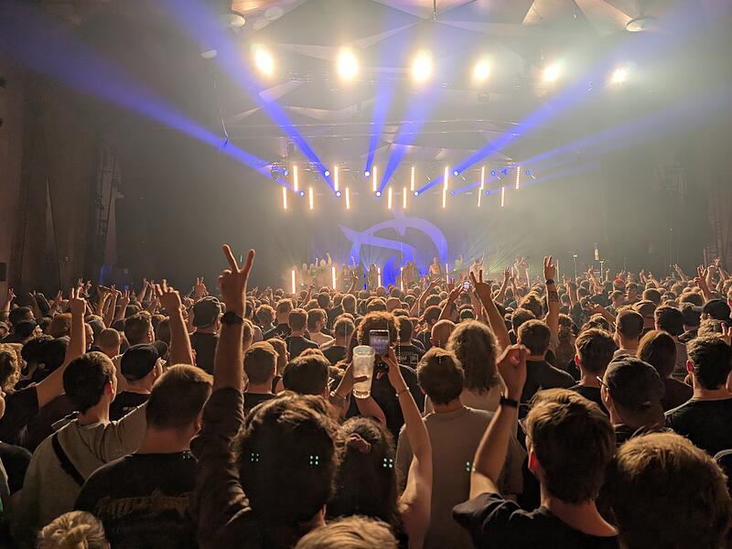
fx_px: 508
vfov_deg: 56.8
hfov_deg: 71.6
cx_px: 366
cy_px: 274
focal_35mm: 24
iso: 84
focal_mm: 6.9
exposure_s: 1/100
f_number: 1.68
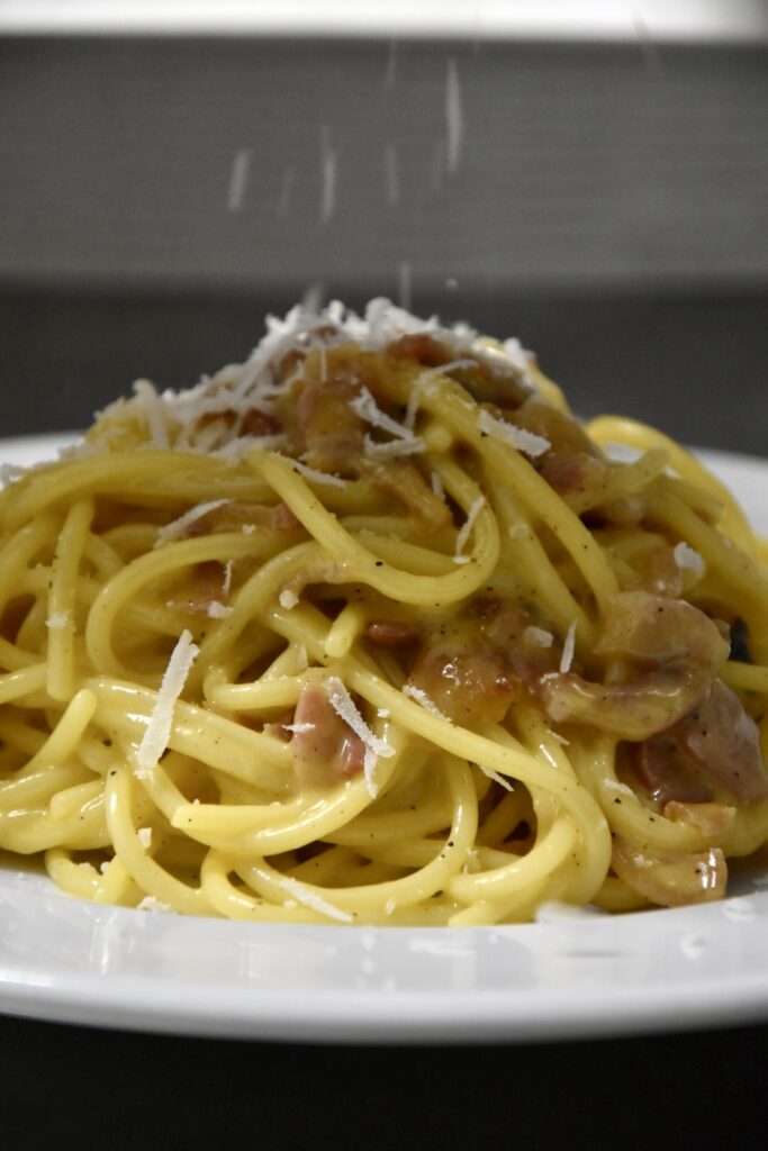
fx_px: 5038
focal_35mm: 158
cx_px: 384
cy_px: 576
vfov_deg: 13.0
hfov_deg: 8.7
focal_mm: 105
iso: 2200
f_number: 5.6
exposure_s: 1/125
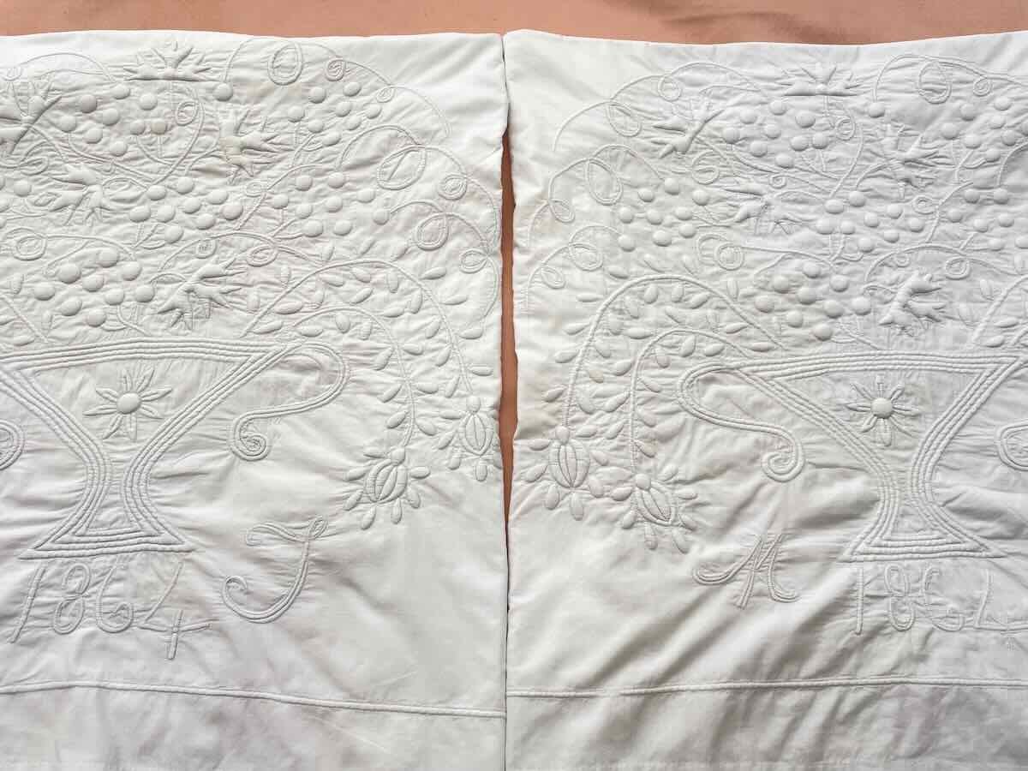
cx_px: 514
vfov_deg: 53.1
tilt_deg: -68.6
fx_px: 772
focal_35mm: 26
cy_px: 386
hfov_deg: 67.3
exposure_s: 1/131
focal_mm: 4.2
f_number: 1.6
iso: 32
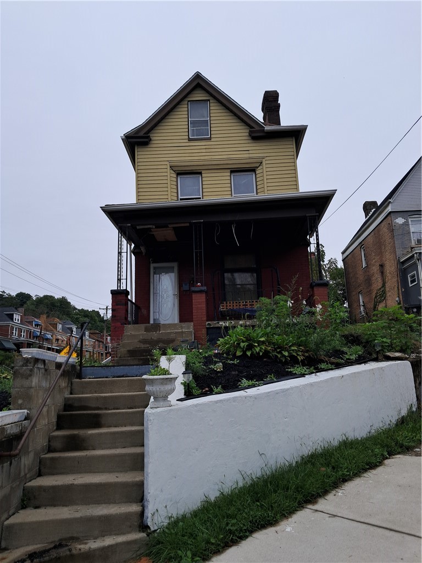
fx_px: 439
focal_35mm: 27
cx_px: 211
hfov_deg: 51.4
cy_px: 282
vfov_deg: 65.3
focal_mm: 4
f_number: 1.8
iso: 50
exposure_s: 1/243
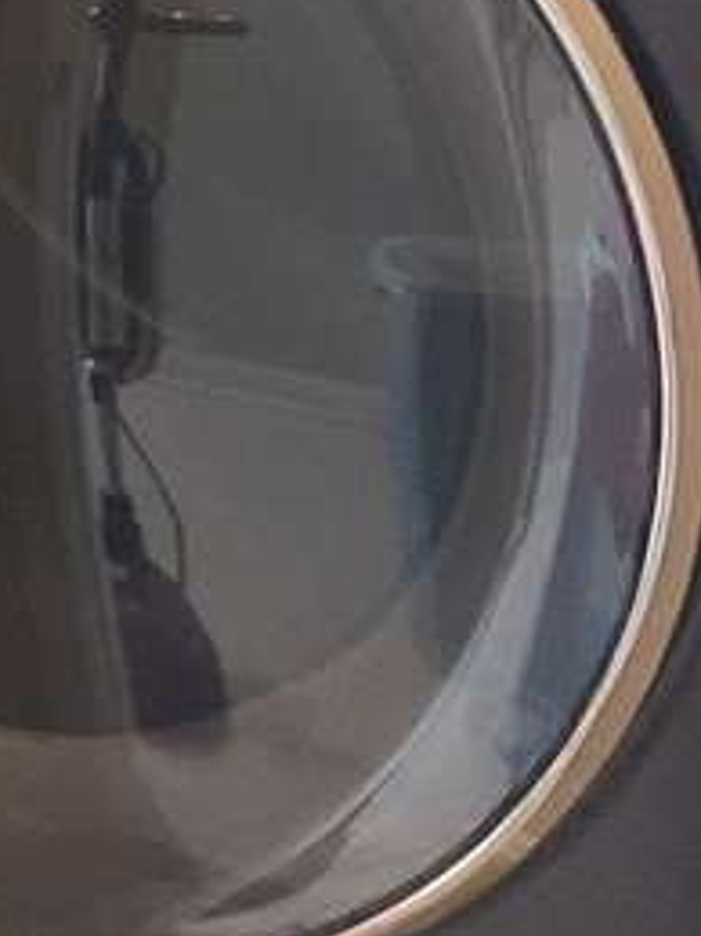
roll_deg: -0.8
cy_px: -531
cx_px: -437
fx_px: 3270
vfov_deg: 14.9
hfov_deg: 11.6
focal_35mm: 121
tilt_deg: -6.2
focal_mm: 3
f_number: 1.8
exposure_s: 1/30
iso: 320
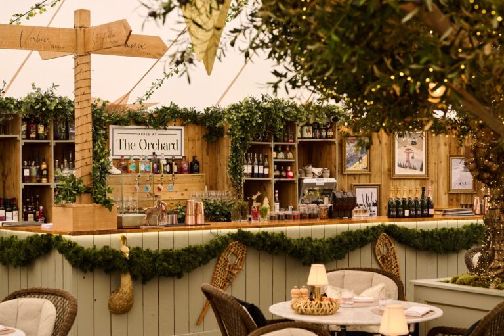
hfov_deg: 28.9
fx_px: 979
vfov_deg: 19.4
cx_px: 252
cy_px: 168
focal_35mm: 70
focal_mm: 70
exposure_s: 1/100
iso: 640
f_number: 6.3
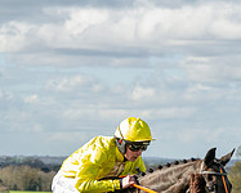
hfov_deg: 6.4
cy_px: 244
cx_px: 26
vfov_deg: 5.2
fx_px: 2135
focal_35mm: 299
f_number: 4
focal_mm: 83
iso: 400
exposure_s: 1/1600
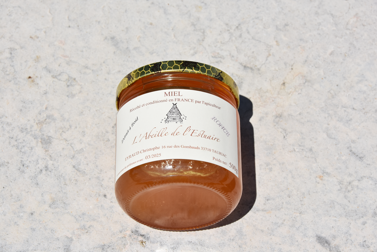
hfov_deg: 16.6
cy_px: 126
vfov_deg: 11.2
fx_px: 1289
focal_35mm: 123
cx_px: 188
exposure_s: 1/800
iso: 320
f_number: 14
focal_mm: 82
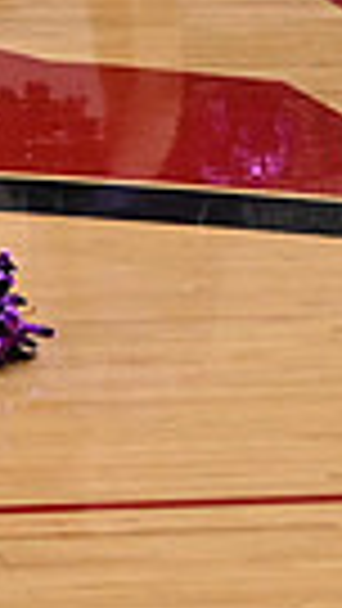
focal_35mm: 474
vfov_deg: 4.5
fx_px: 7637
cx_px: -860
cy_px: -227
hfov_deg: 2.5
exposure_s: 1/400
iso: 6400
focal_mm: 70
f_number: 4
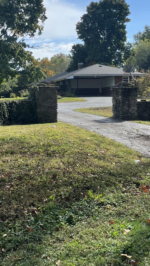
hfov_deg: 24.9
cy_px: 103
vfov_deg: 42.6
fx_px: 339
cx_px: 80
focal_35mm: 48
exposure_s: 1/2513
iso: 50
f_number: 1.6
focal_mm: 5.1
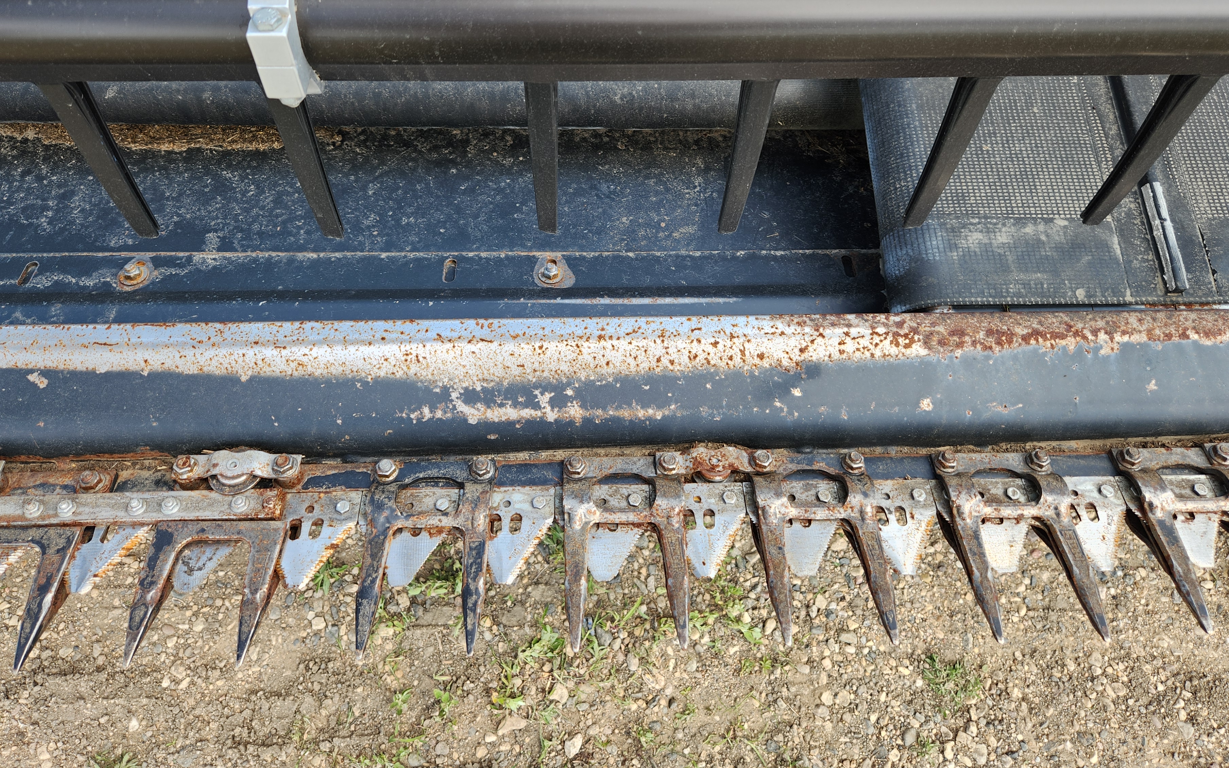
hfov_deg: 68.4
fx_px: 904
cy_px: 265
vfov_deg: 45.4
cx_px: 599
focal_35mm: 27
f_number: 1.8
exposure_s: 1/187
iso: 20
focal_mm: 5.4
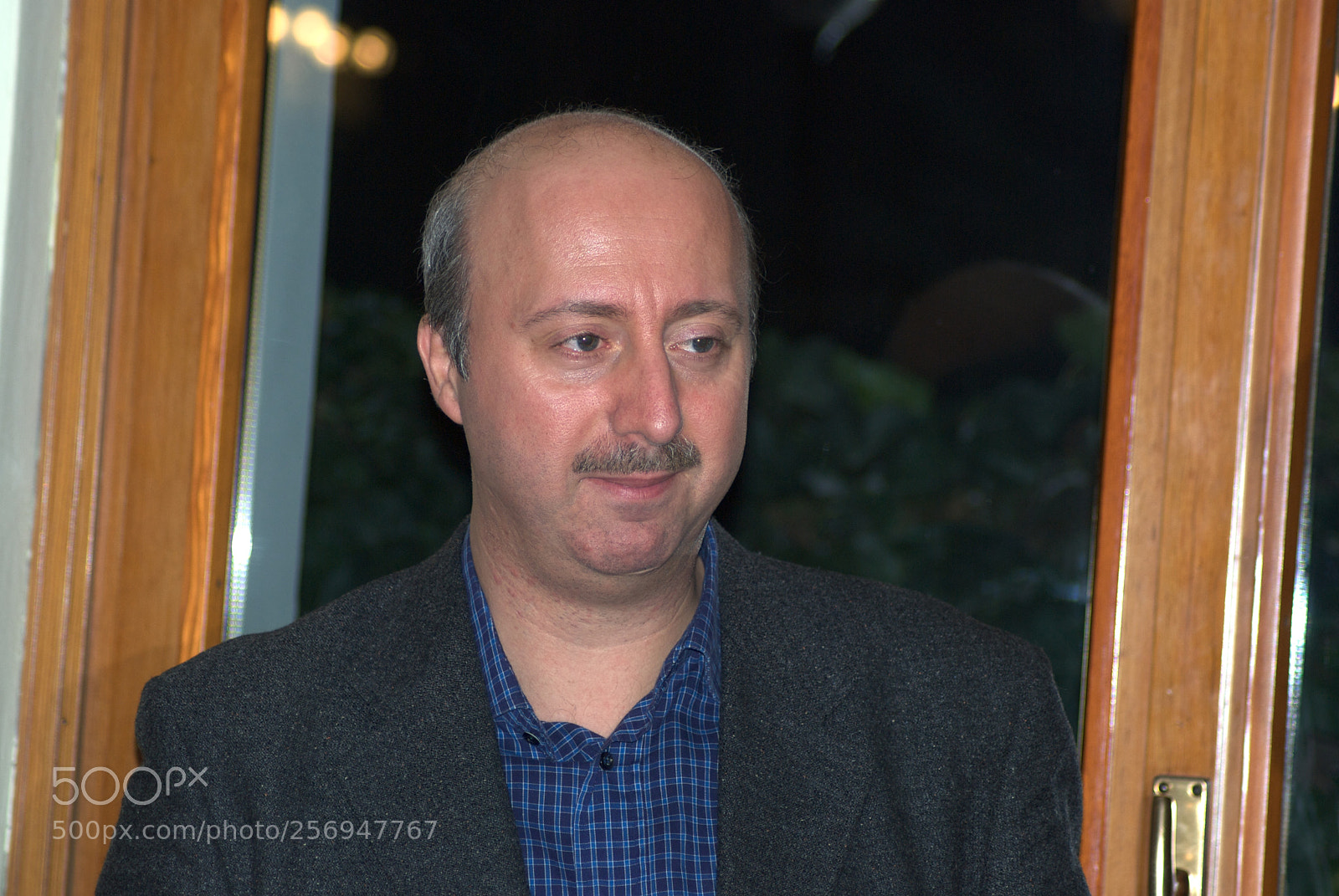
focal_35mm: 174
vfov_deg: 7.9
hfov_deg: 11.8
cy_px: 448
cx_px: 670
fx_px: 6479
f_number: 4.2
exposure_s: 1/125
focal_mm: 116
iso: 180
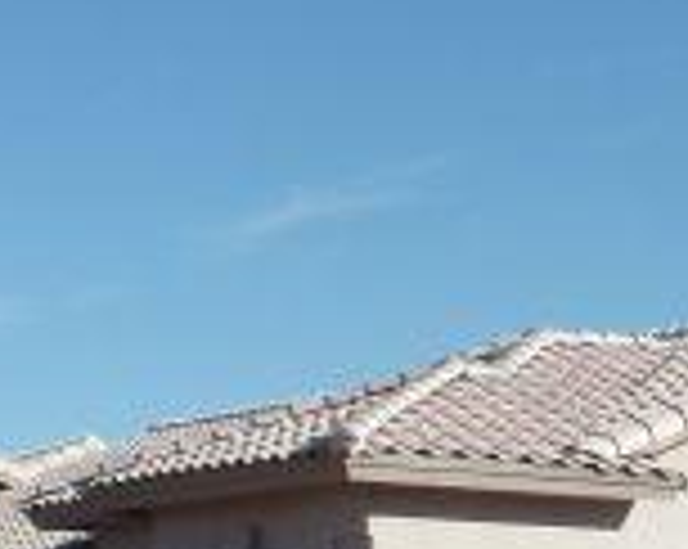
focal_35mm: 143
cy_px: 796
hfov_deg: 13.3
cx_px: 733
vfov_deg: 10.4
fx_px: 2908
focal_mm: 6.2
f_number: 3.4
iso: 80
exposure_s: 1/1000
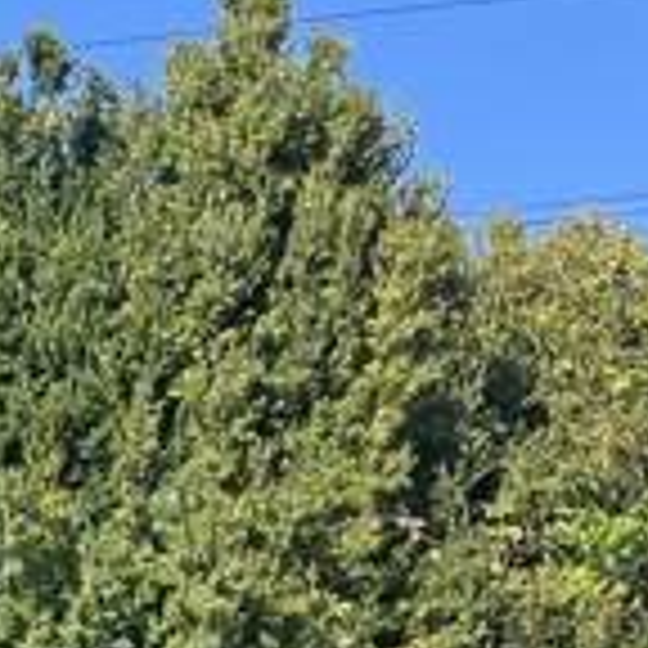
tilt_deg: +0.2
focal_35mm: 128
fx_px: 2711
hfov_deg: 12.4
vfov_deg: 12.4
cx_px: -554
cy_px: 1174
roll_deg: +0.9
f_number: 1.6
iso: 50
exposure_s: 1/1517
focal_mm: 5.1
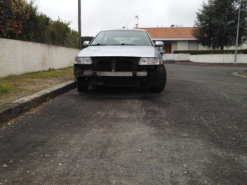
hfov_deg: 55.4
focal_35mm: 33
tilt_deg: -8.9
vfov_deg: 42.9
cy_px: 92
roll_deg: -1.2
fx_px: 235
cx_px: 124
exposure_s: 1/570
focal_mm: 4.12
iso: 50
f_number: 2.4
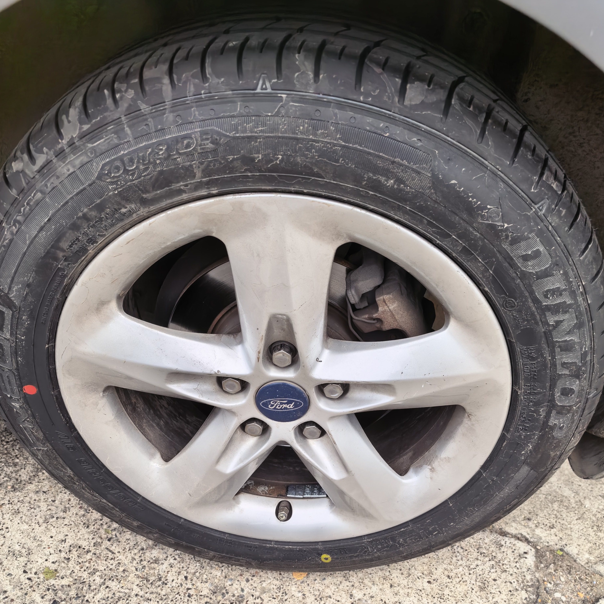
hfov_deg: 55.6
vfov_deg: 54.4
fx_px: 572
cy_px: 408
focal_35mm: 29
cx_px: 305
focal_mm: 6.98
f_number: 2
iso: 50
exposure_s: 1/1590
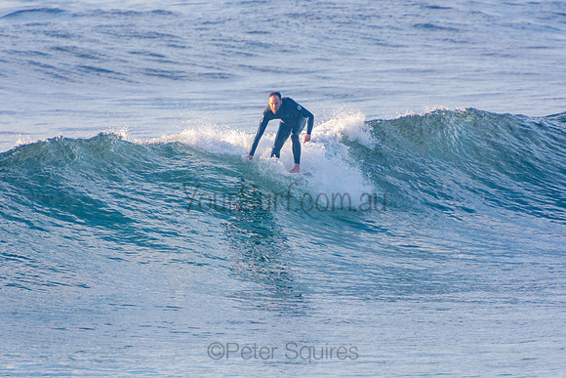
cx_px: 283
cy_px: 189
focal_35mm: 621
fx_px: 9771
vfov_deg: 2.2
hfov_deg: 3.3
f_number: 5.6
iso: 450
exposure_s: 1/1250
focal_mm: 400
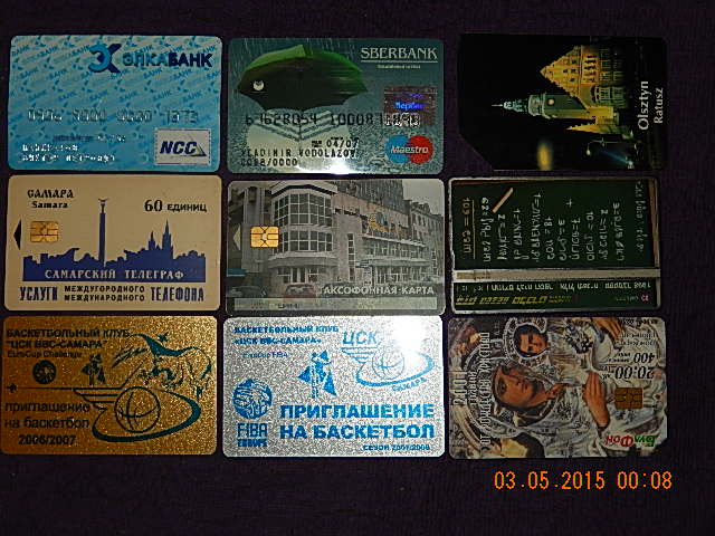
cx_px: 358
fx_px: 847
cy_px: 268
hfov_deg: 45.8
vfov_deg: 35.1
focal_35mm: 41
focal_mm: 7.3
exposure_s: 1/30
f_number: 4.2
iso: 200
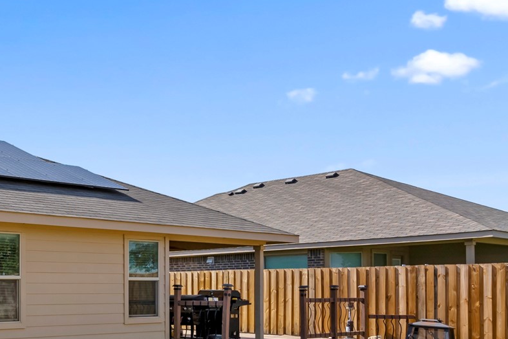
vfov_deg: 27.8
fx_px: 663
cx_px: -59
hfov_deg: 35.5
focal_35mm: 47
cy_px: 288
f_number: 9
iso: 50
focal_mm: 17
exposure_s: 1/200
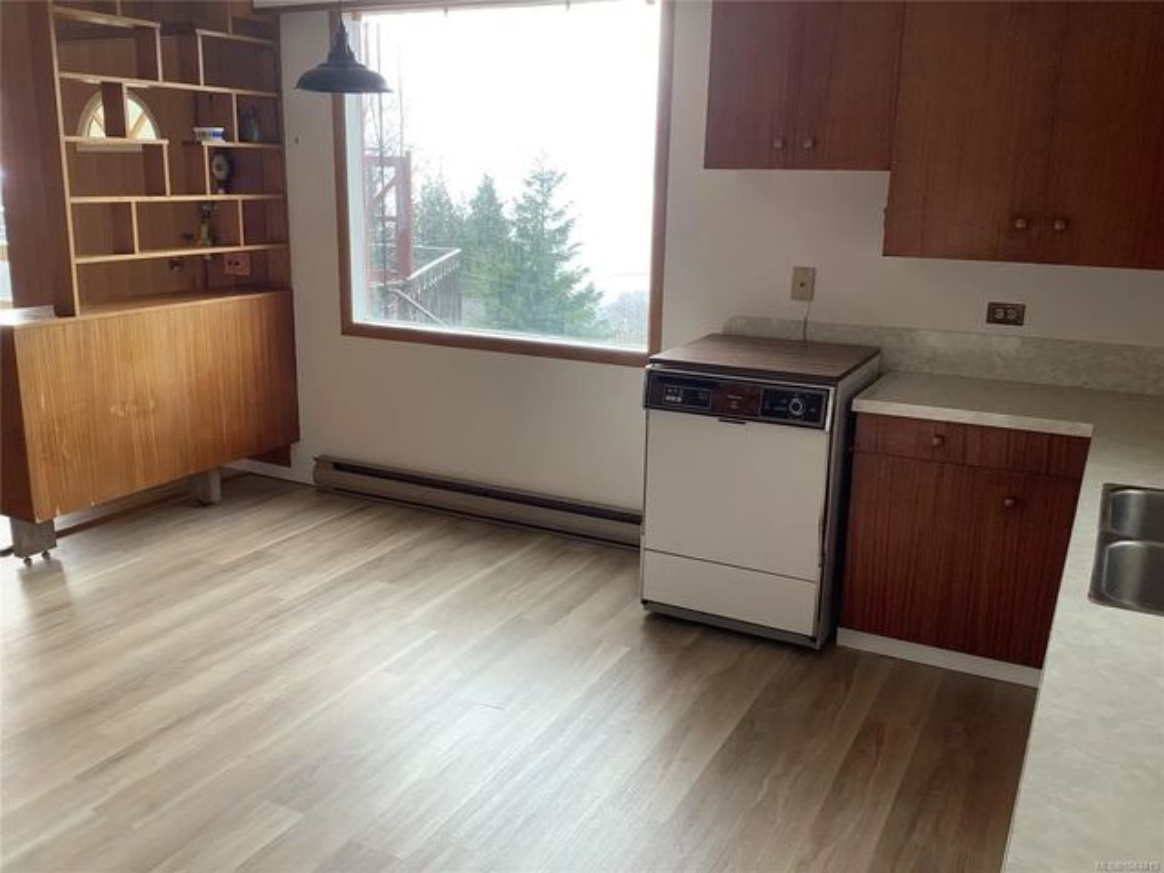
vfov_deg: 45.4
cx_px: 582
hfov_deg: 58.4
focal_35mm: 31
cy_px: 436
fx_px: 1042
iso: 64
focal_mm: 3.3
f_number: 2.4
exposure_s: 1/120
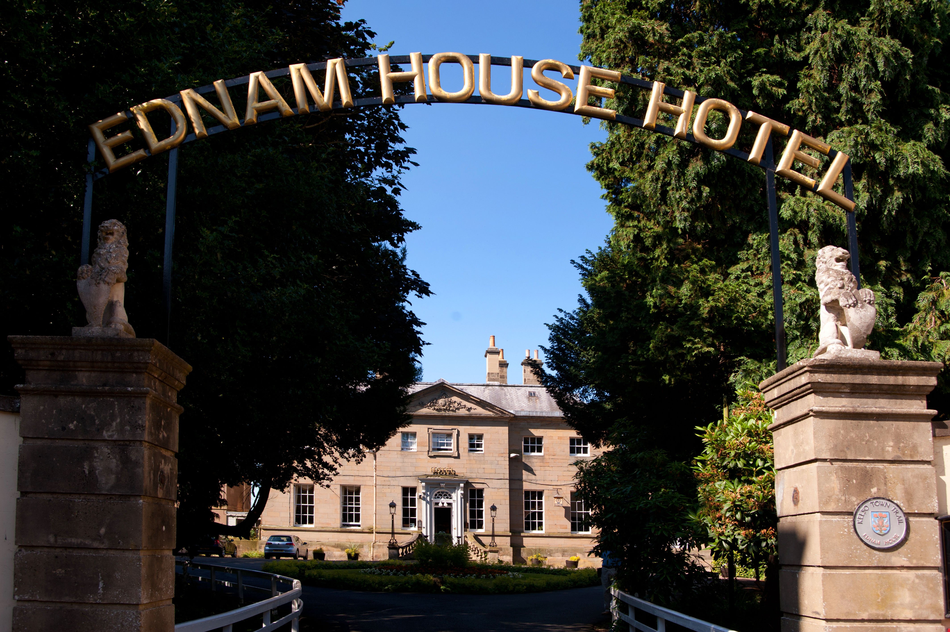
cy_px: 316
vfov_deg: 42.3
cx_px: 475
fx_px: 818
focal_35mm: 31
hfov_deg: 60.3
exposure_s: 1/400
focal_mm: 31
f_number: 8
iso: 200
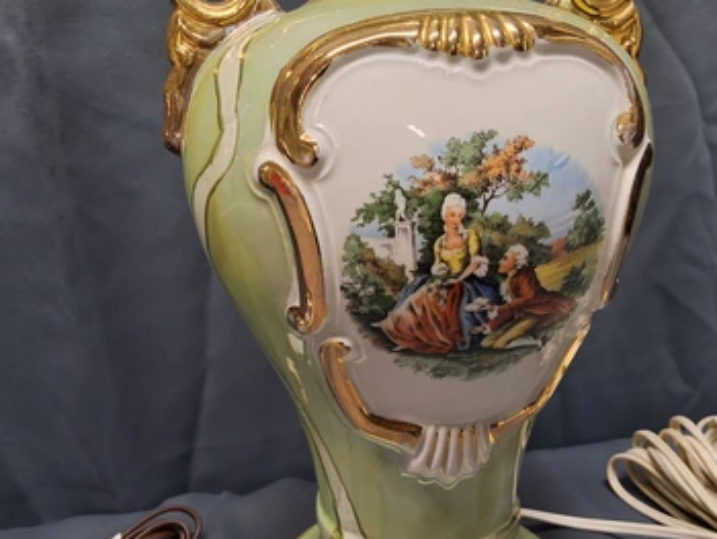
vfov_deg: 44.2
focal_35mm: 32
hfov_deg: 56.8
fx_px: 663
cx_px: 369
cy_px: 275
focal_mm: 2.91
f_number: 1.9
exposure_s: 1/40
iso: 160
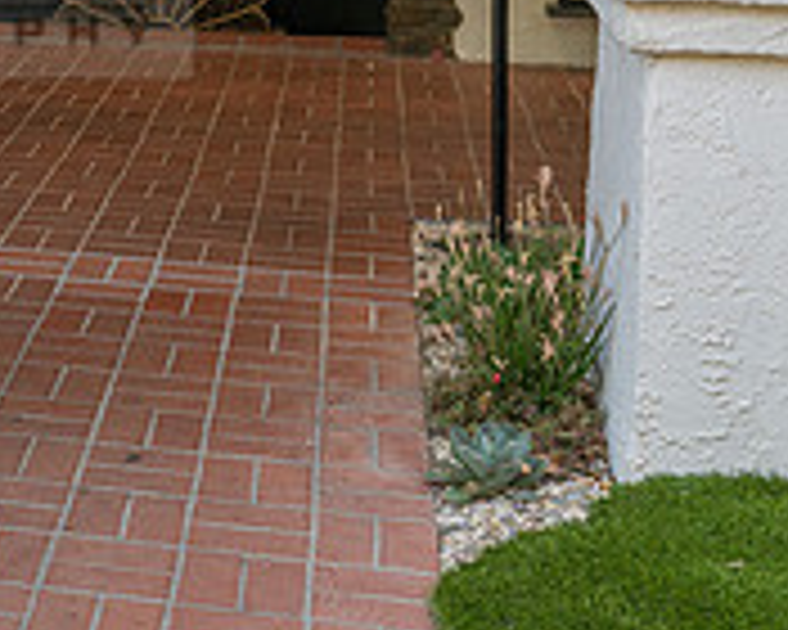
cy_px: -29
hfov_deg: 21.0
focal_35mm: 84
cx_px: -189
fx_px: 1959
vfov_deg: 17.8
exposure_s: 1/250
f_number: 4
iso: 200
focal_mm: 27
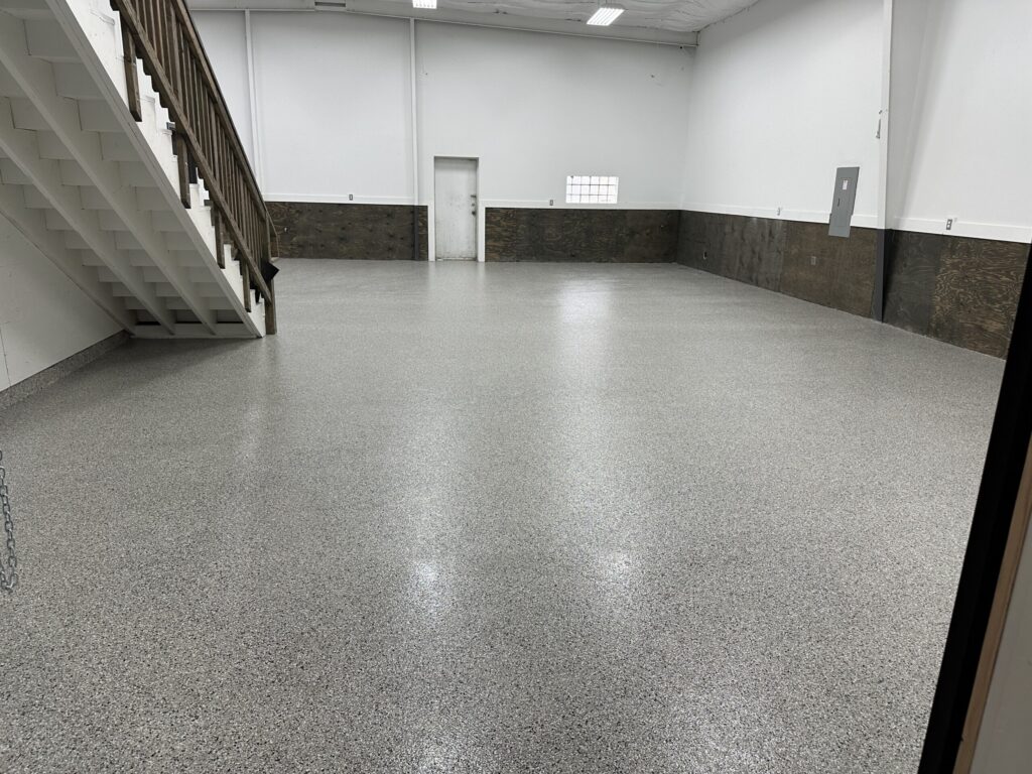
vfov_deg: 56.8
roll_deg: -1.4
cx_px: 516
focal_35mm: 24
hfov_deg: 71.6
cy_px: 387
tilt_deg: -16.3
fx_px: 716
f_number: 1.78
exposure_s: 1/125
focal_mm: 6.86
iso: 100
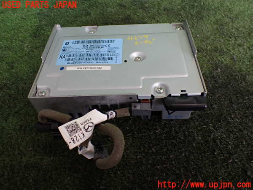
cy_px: 95
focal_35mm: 30
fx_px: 219
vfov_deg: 46.8
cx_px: 126
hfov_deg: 60.0
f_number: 2.3
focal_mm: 5.4
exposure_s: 1/125
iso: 250
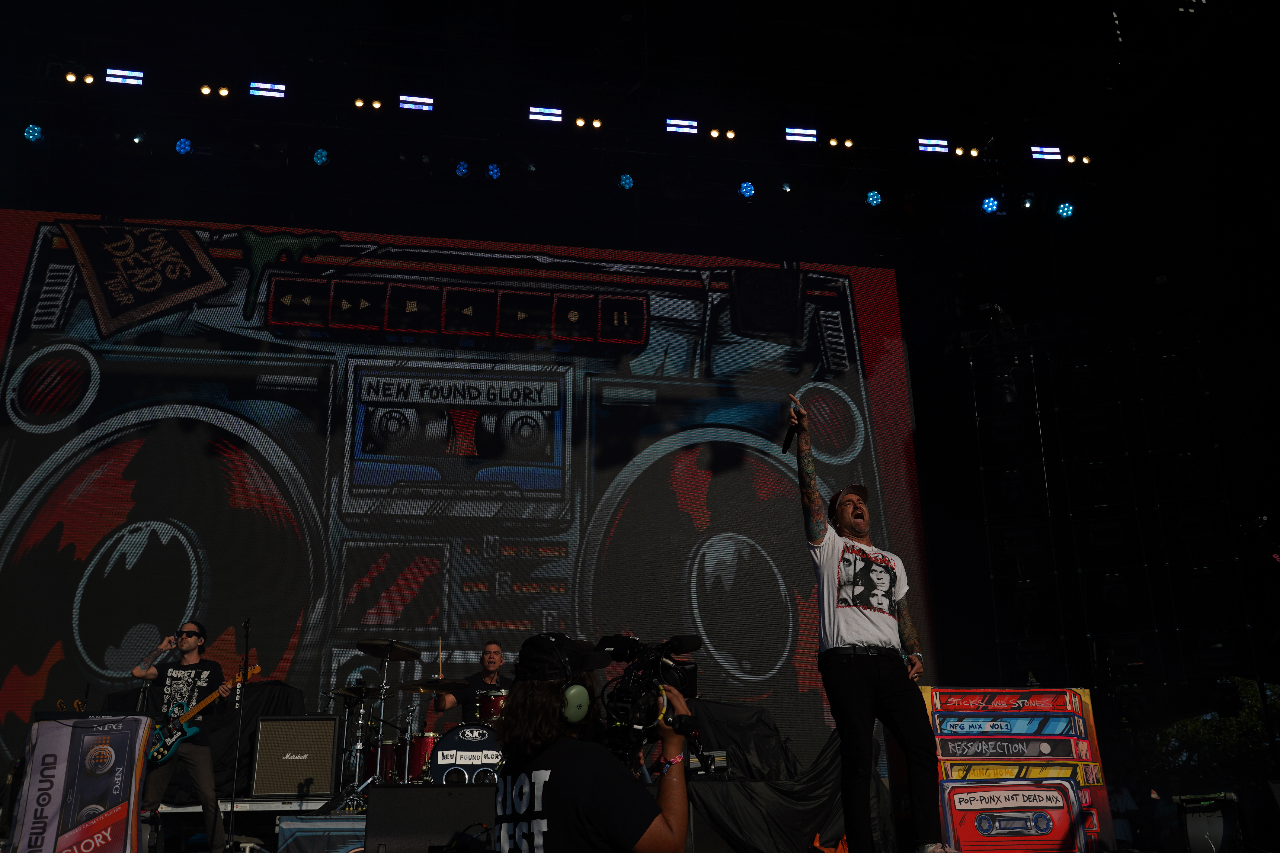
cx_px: 640
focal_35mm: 34
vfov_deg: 38.9
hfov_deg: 55.8
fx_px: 1209
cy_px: 426
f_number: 8
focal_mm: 34
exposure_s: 1/1600
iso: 100
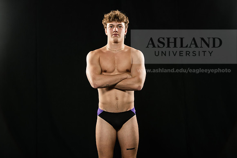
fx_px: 672
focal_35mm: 102
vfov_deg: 13.4
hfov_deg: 20.0
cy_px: 79
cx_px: 118
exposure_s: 1/250
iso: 320
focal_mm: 102
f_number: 5.6
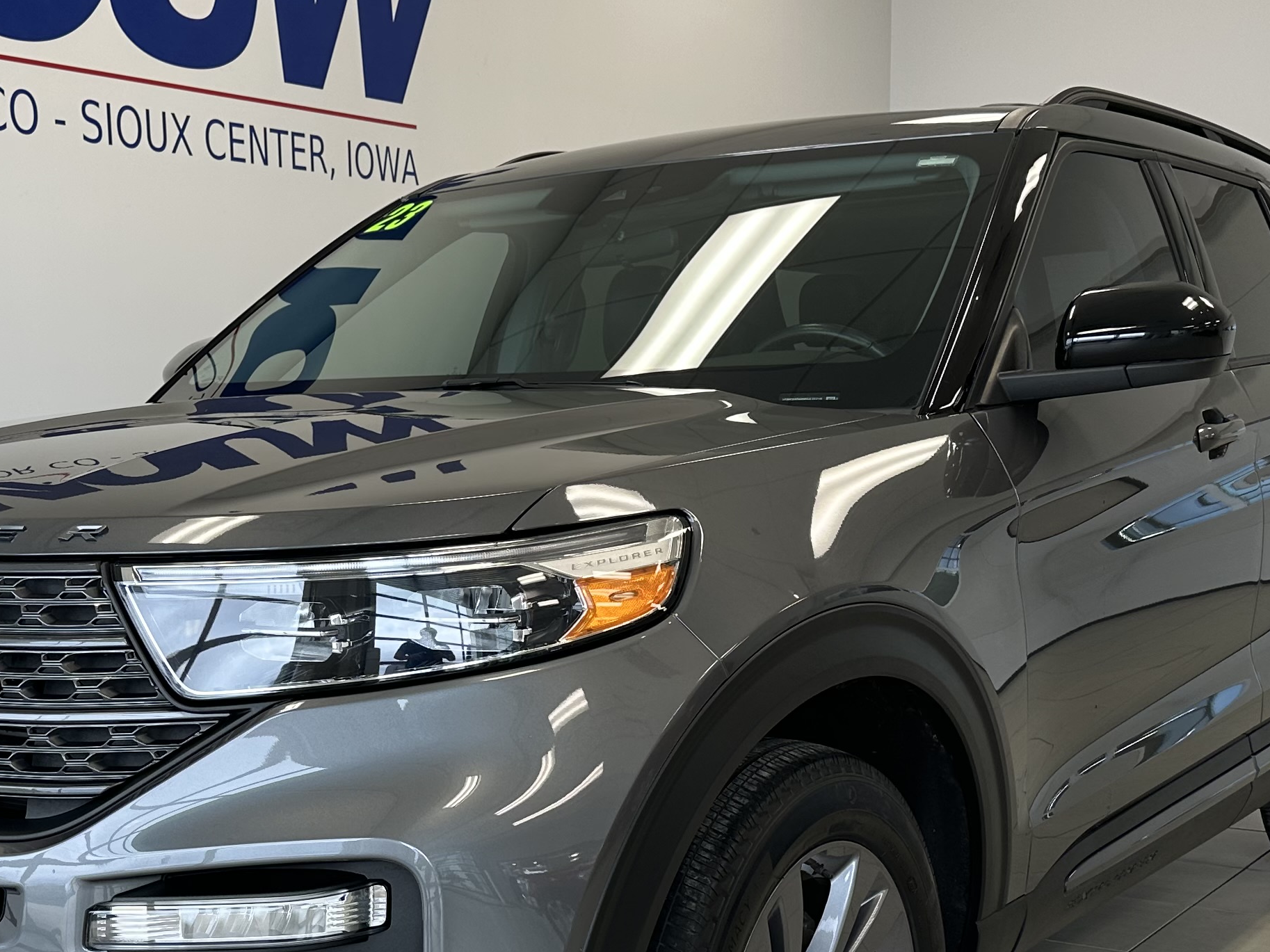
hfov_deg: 35.9
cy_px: 691
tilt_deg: -8.2
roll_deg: +1.8
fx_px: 1944
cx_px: 460
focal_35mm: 53
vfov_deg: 27.2
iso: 64
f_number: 1.78
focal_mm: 6.86
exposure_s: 1/142
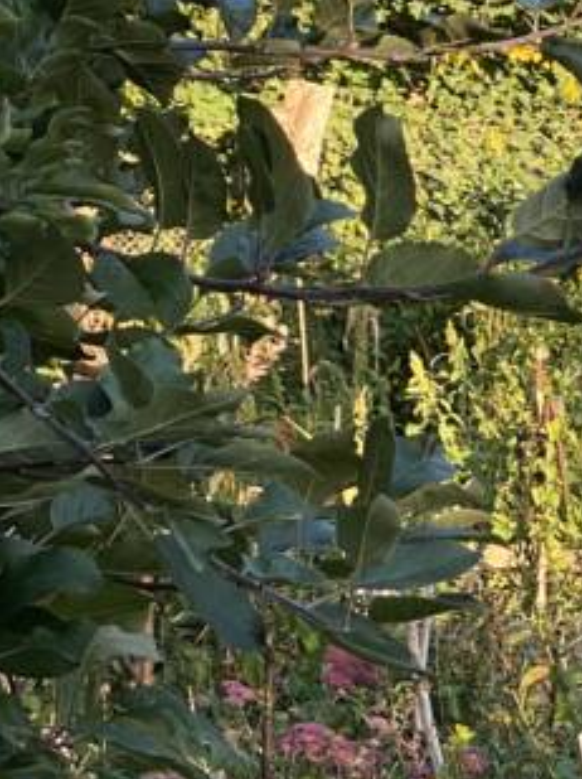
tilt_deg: +4.6
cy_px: -53
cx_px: 771
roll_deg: -0.7
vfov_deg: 10.8
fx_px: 4088
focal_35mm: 182
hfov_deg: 8.0
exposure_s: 1/331
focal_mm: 6
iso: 20
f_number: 2
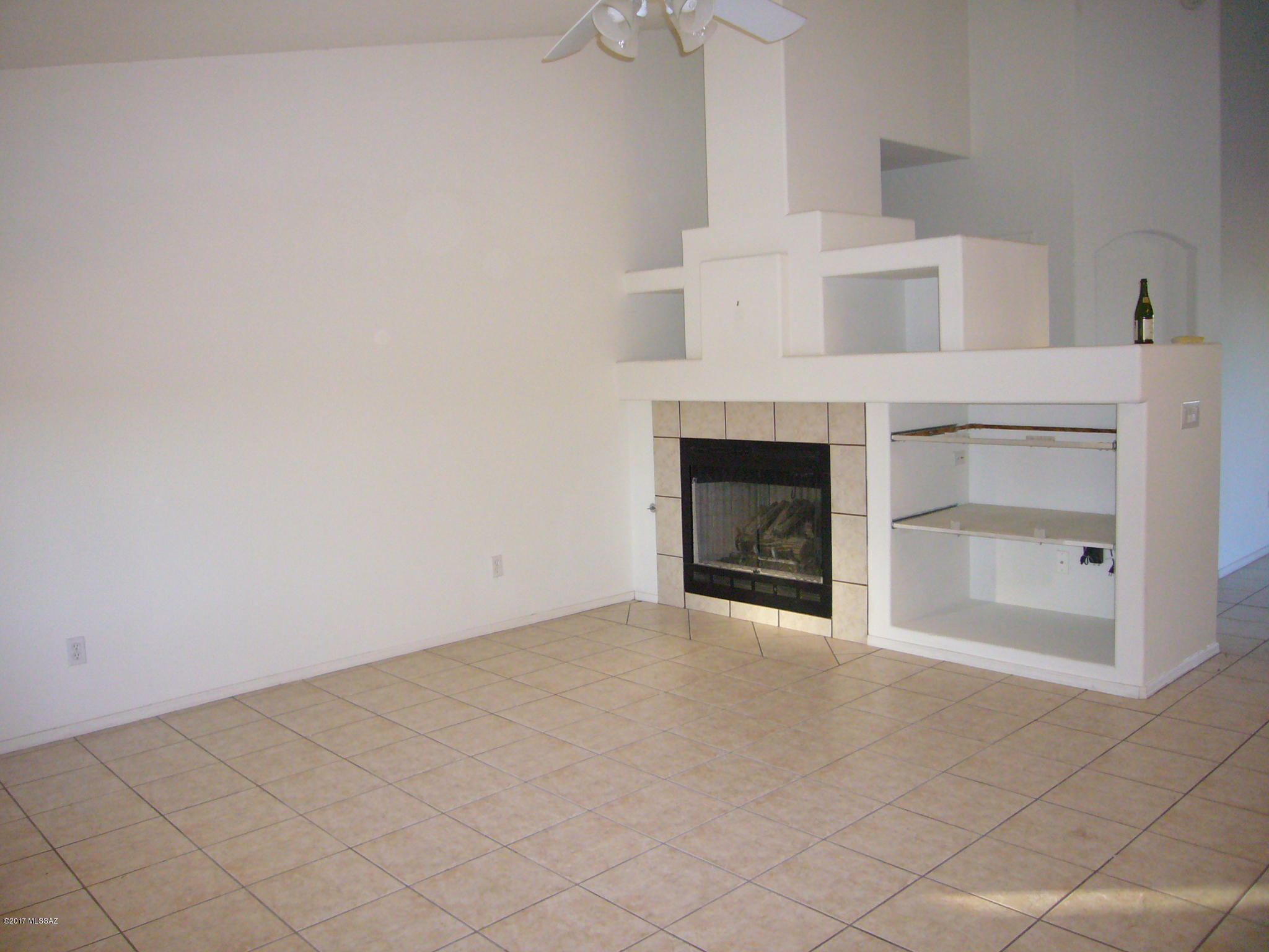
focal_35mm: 28
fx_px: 1026
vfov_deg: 49.7
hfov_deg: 63.4
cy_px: 476
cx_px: 634
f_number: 2.8
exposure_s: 1/30
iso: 200
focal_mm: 4.6
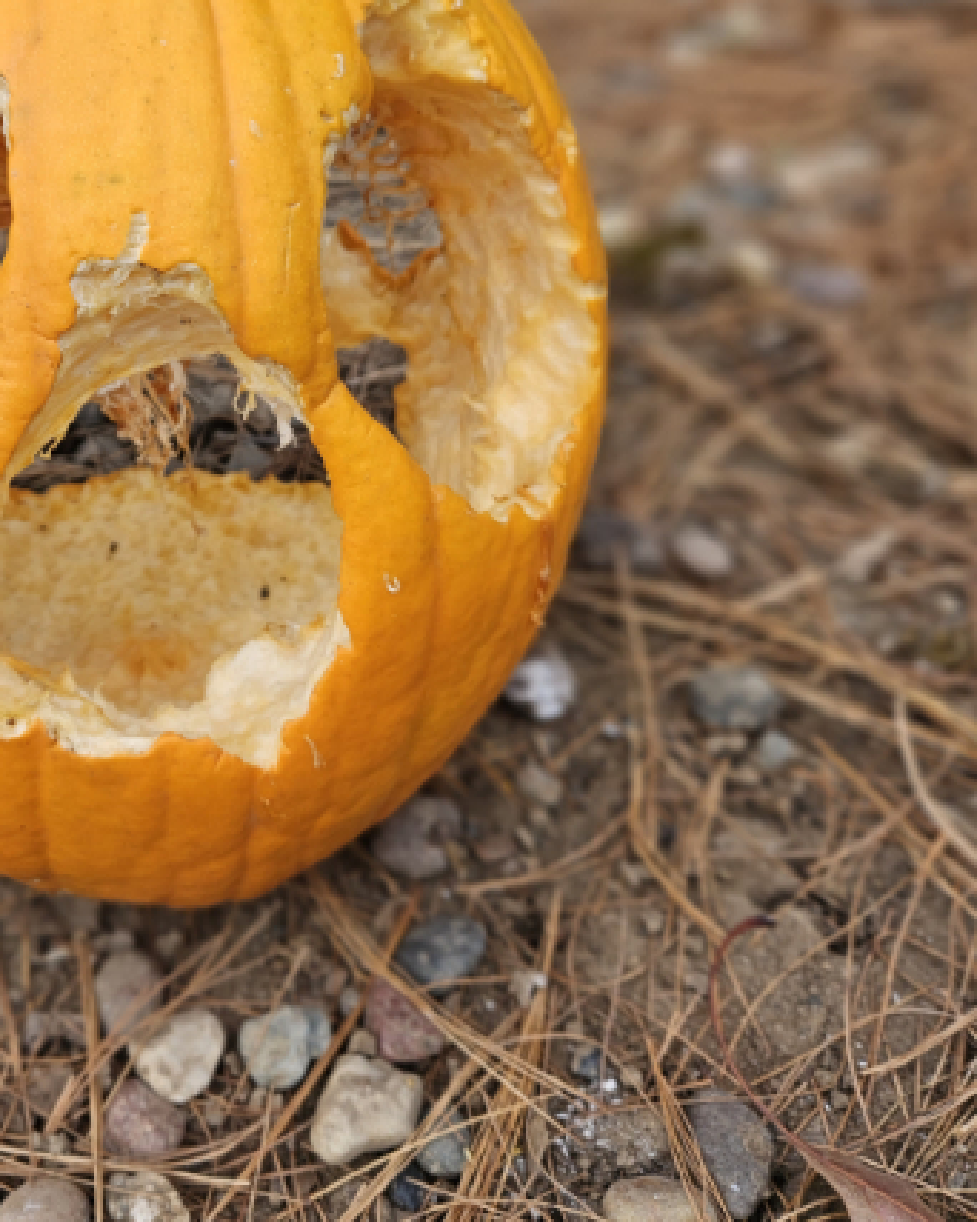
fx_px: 1519
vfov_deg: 42.8
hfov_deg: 34.6
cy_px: 340
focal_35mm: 42
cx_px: 197
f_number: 1.8
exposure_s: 1/415
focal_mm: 5.4
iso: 40
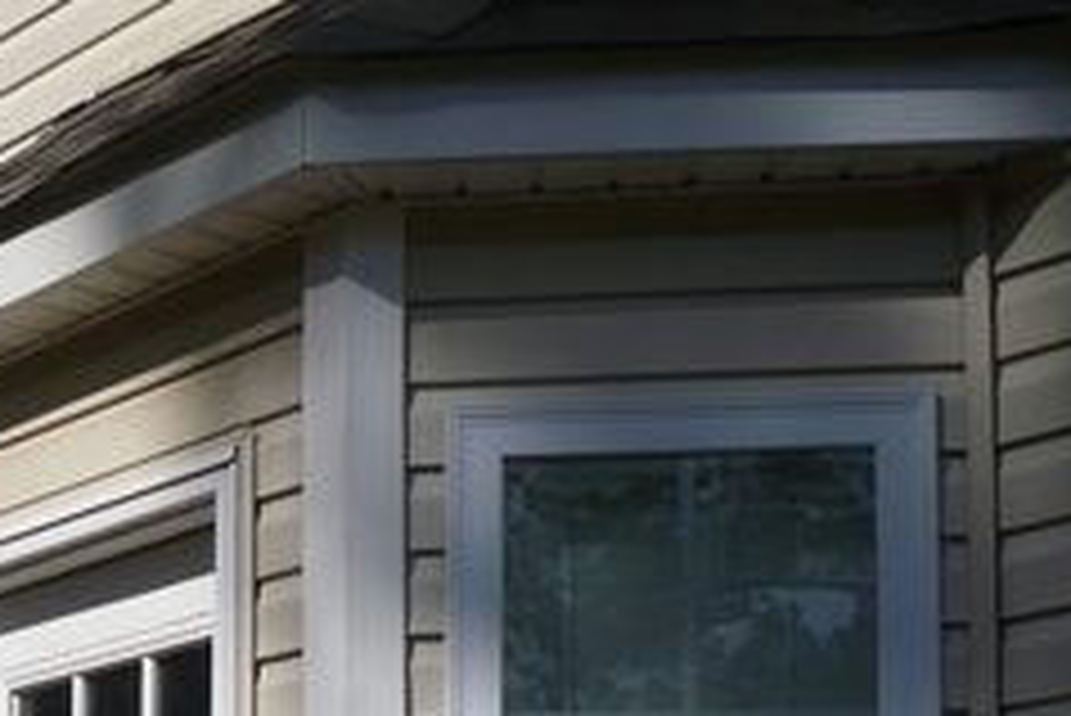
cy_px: 1018
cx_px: -187
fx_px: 3036
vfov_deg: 12.8
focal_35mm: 102
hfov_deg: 19.0
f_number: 8
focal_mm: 5.8
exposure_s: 1/400
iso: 100
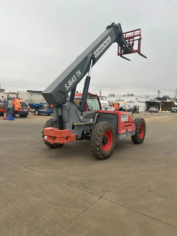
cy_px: 118
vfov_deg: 67.3
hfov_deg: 53.1
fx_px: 177
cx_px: 88
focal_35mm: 26
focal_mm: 5.7
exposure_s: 1/354
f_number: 1.5
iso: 50
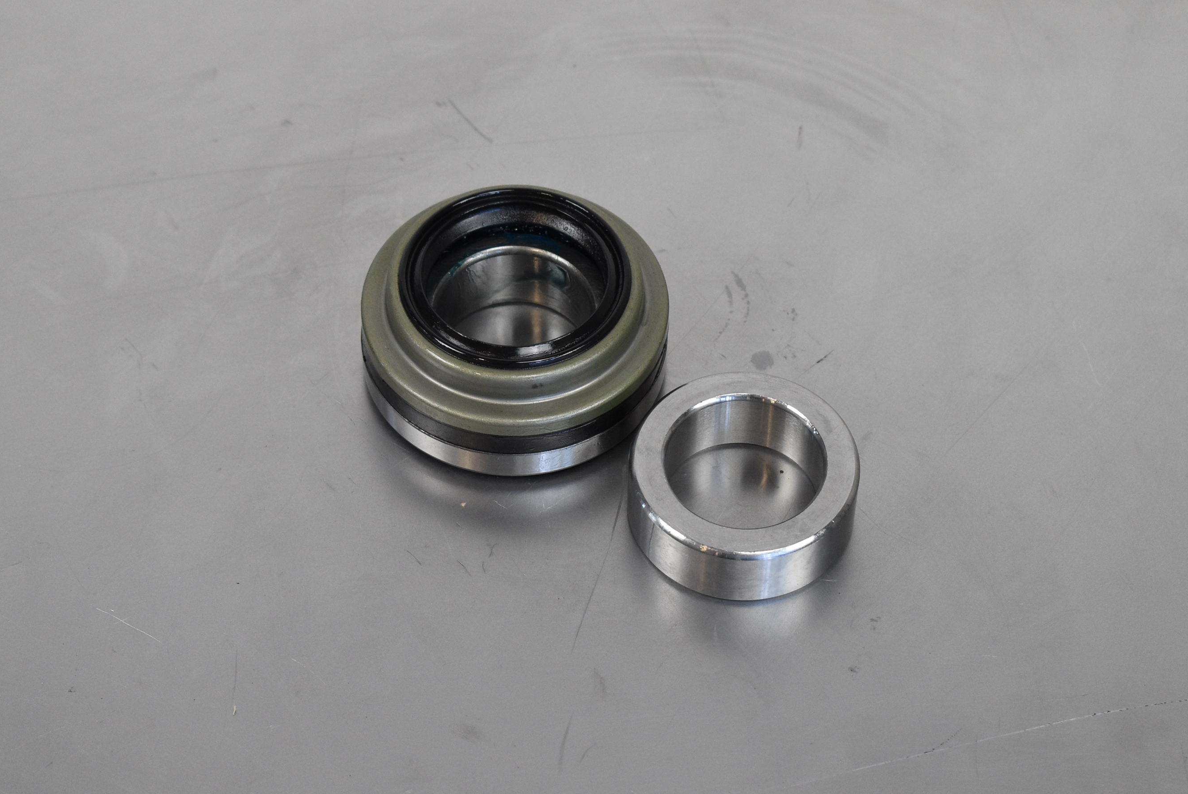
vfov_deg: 14.8
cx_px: 622
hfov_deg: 22.0
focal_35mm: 93
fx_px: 3057
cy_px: 409
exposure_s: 1/160
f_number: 6.3
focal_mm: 55
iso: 1250
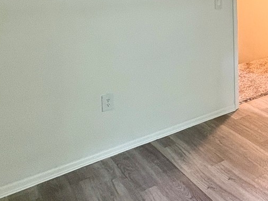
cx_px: 313
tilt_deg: -7.5
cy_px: 6
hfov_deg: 35.1
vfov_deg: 30.8
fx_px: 341
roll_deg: +0.4
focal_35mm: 44
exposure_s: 1/60
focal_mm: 2.22
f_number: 2.2
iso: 250
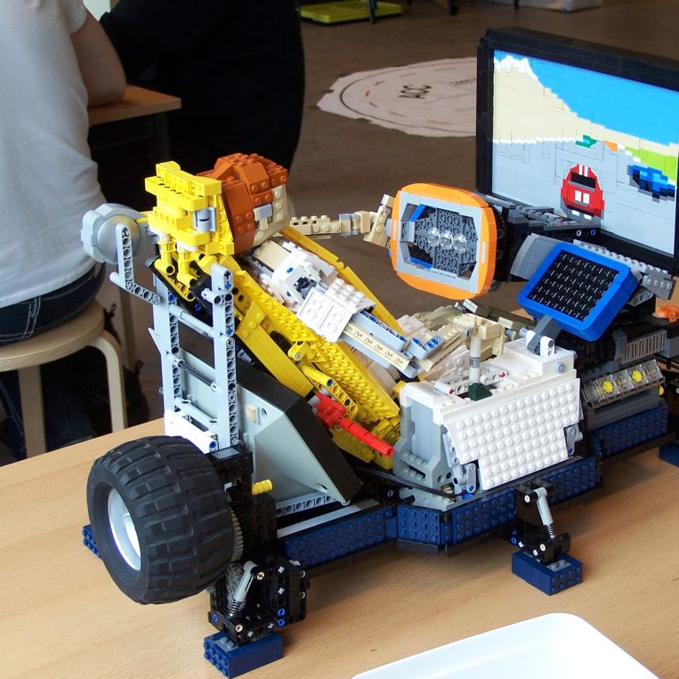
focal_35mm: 70
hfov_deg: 24.6
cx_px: 402
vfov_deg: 24.7
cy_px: 339
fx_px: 1553
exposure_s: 1/20
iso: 80
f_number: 3.1
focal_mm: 9.8
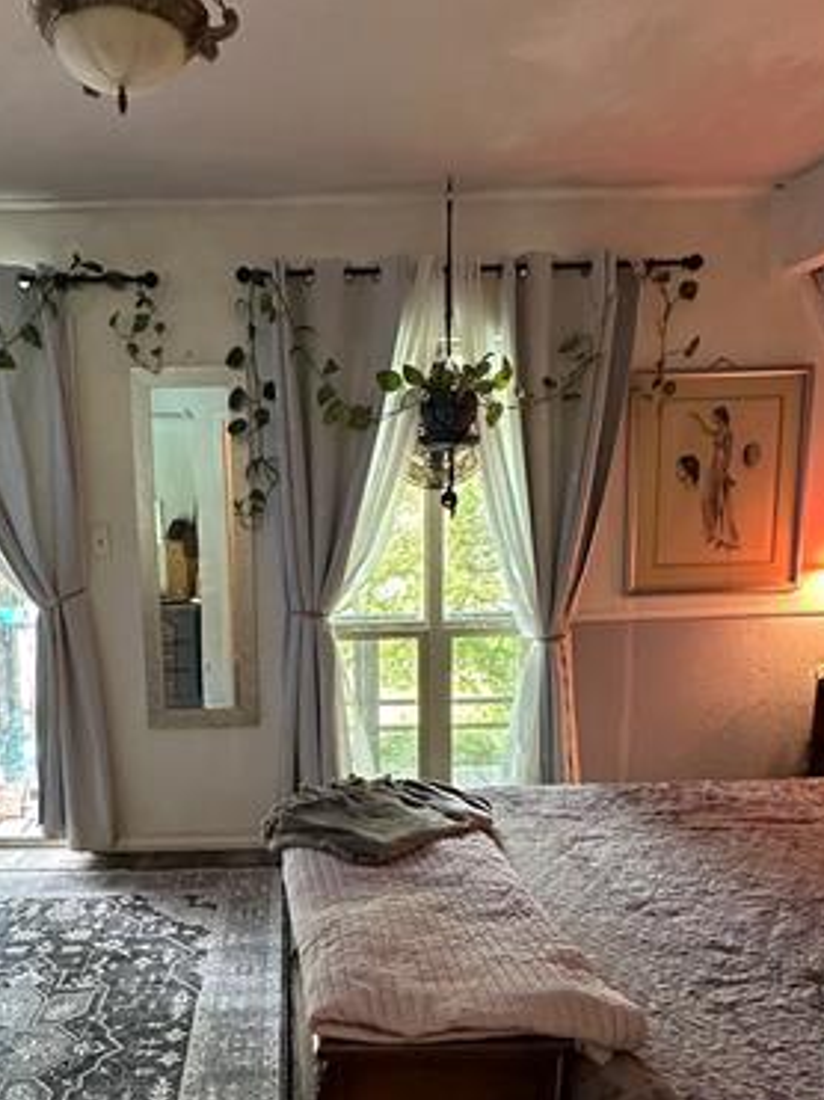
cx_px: 296
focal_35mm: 29
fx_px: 921
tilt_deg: -10.1
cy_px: 706
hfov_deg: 47.6
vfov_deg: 60.6
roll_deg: +0.3
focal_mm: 2.22
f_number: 2.2
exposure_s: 1/60
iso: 400
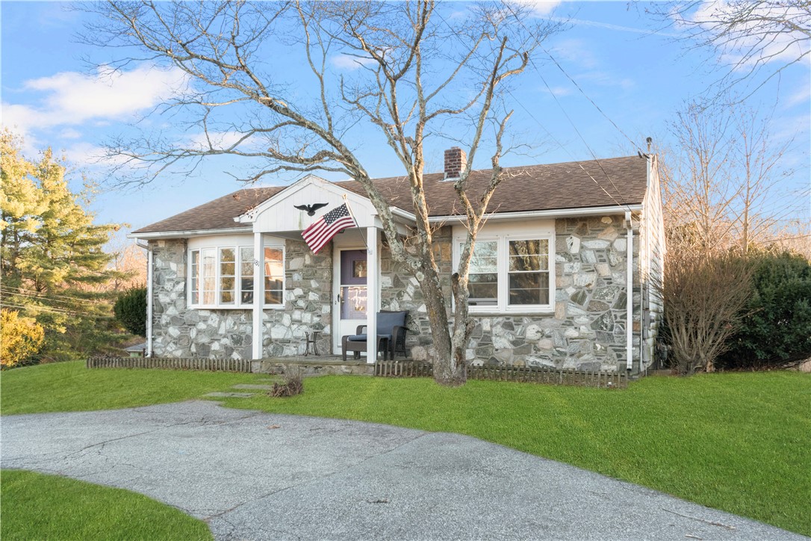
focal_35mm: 30
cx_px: 406
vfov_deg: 43.6
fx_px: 676
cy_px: 270
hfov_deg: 61.9
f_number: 14
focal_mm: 20
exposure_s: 1/30
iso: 400
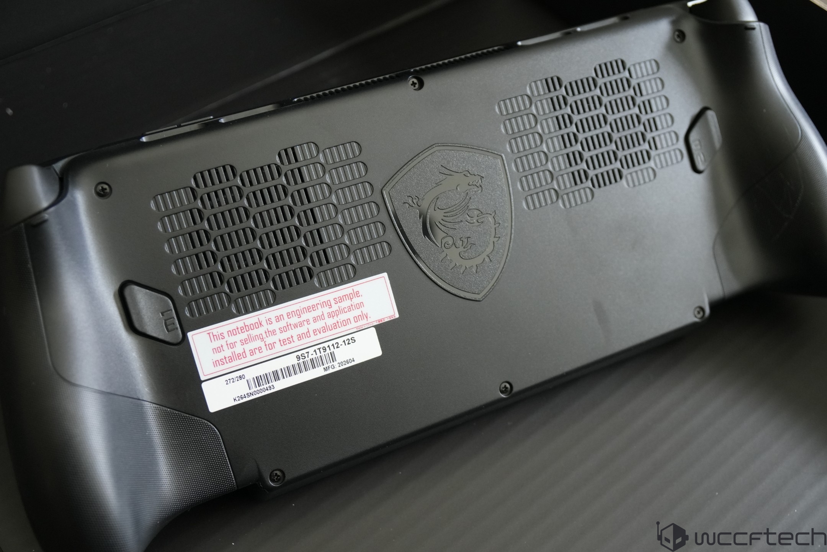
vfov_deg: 34.2
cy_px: 276
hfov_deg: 49.6
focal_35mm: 39
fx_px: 896
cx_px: 414
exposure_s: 1/60
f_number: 4
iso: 1600
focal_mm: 26
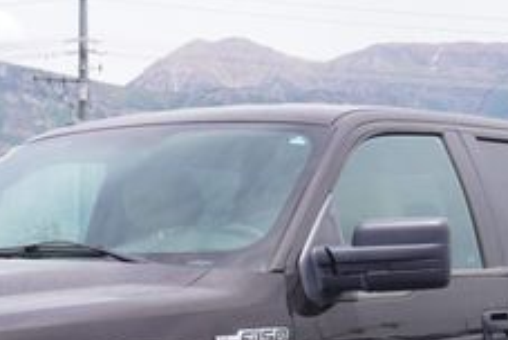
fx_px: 1617
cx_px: 161
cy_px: 472
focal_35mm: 114
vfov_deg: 11.6
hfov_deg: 17.8
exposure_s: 1/125
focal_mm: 27
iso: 100
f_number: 9
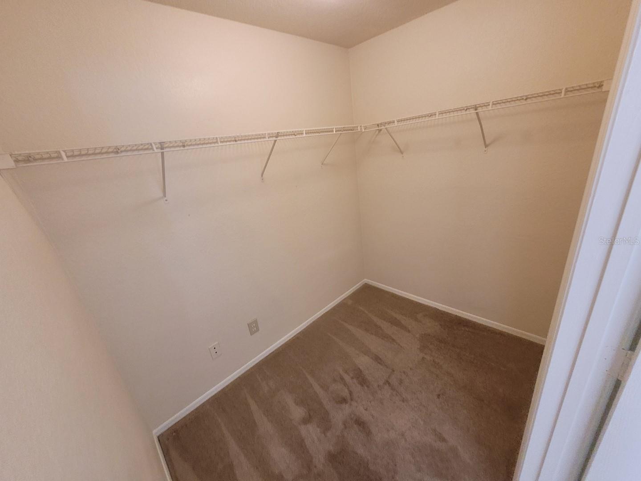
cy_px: 240
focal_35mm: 13
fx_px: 241
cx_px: 320
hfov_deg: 106.2
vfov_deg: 89.9
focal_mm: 1.74
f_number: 2.2
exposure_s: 1/60
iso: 320
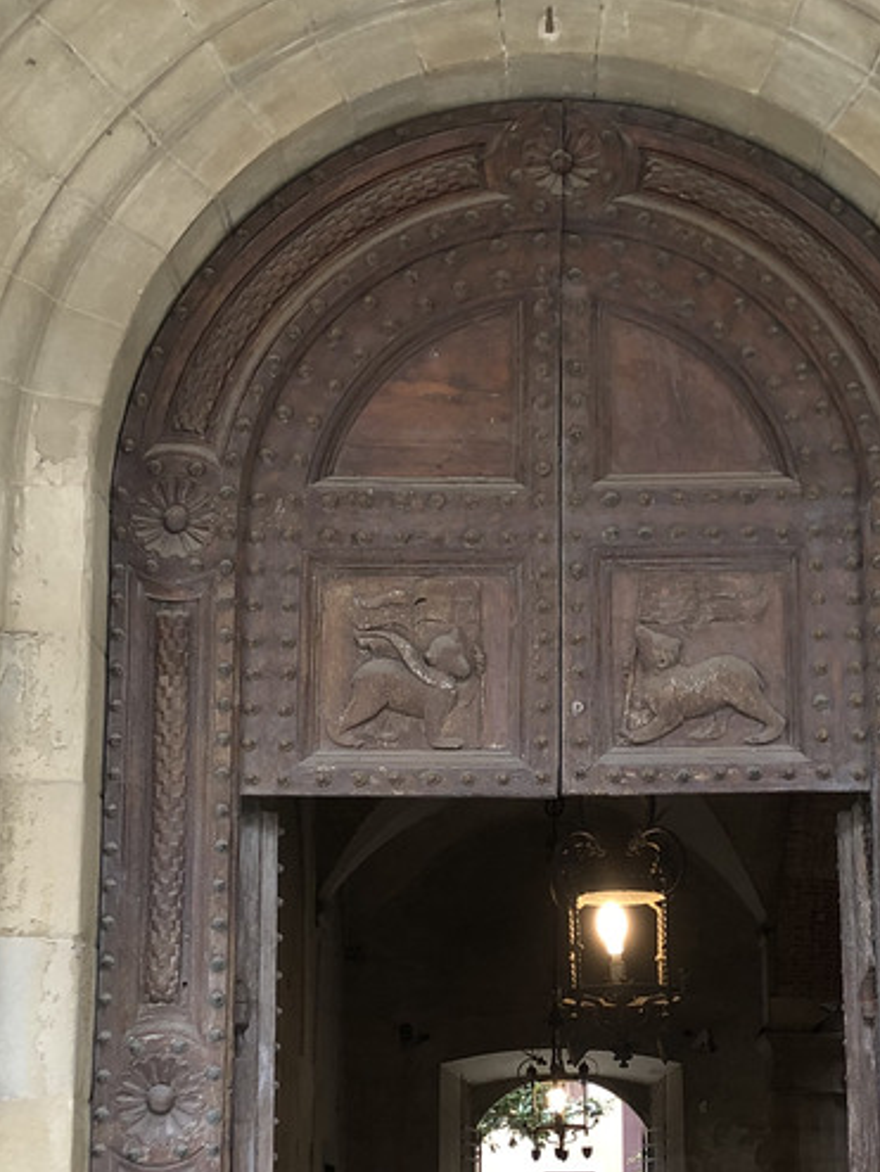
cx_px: 548
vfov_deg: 28.3
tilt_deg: +10.7
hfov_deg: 21.6
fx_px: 2303
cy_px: 833
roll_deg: +0.4
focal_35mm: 68
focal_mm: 4
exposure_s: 1/50
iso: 20
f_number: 1.8
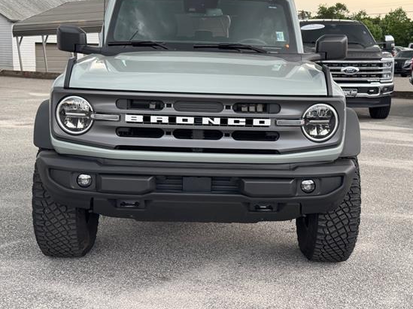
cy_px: 141
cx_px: 217
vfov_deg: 26.1
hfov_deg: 34.4
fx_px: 668
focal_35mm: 56
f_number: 1.78
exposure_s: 1/215
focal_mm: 6.76
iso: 64
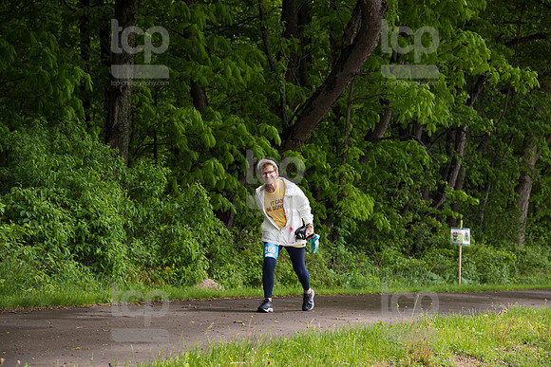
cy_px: 184
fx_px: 1454
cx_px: 276
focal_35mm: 95
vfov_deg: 14.4
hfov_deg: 21.5
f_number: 6.3
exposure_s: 1/640
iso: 200
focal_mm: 95
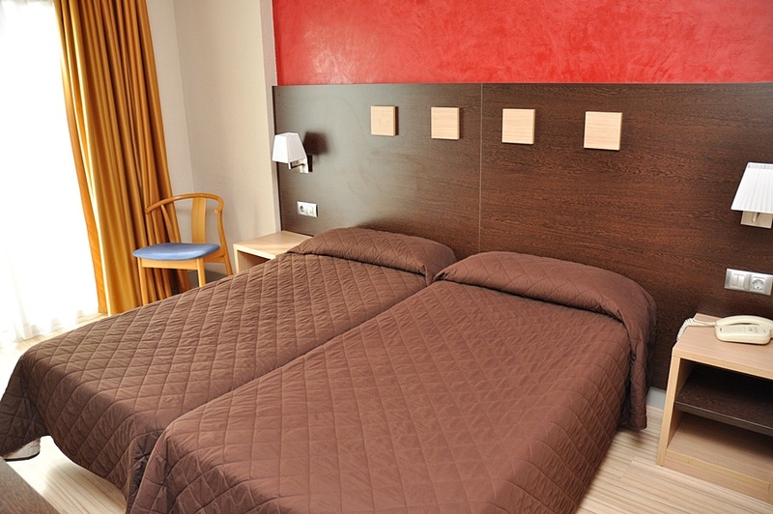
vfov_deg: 47.9
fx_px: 579
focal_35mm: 27
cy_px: 257
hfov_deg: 67.4
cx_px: 386
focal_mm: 18
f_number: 5
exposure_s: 1/60
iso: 400
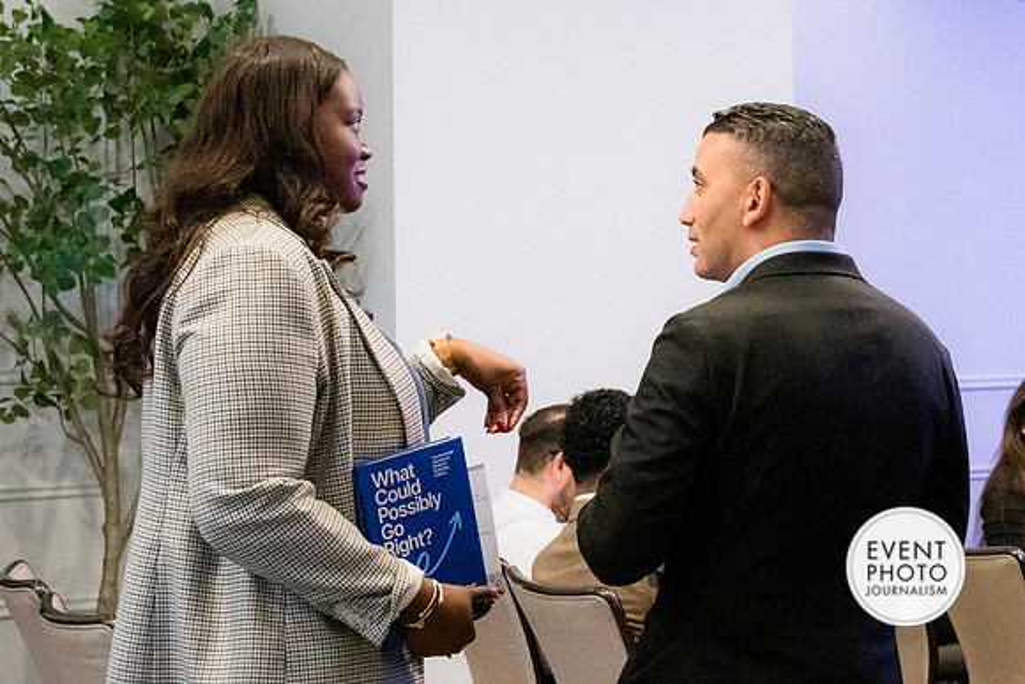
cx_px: 512
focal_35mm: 51
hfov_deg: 38.9
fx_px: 1452
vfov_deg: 26.5
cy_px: 342
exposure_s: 1/160
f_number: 4.5
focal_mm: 34
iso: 6400
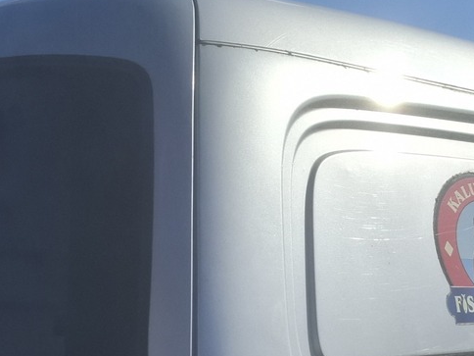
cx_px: 296
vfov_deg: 17.3
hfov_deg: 25.6
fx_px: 1041
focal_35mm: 76
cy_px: 543
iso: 50
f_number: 1.8
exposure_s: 1/3175
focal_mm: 5.54
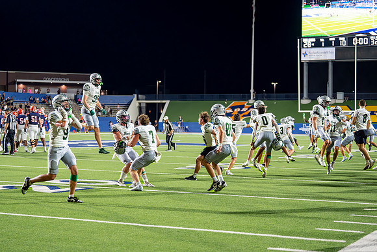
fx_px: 747
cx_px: 186
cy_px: 126
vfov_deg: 19.1
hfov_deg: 28.3
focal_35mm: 71
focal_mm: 70
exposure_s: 1/1250
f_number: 2.8
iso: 3200
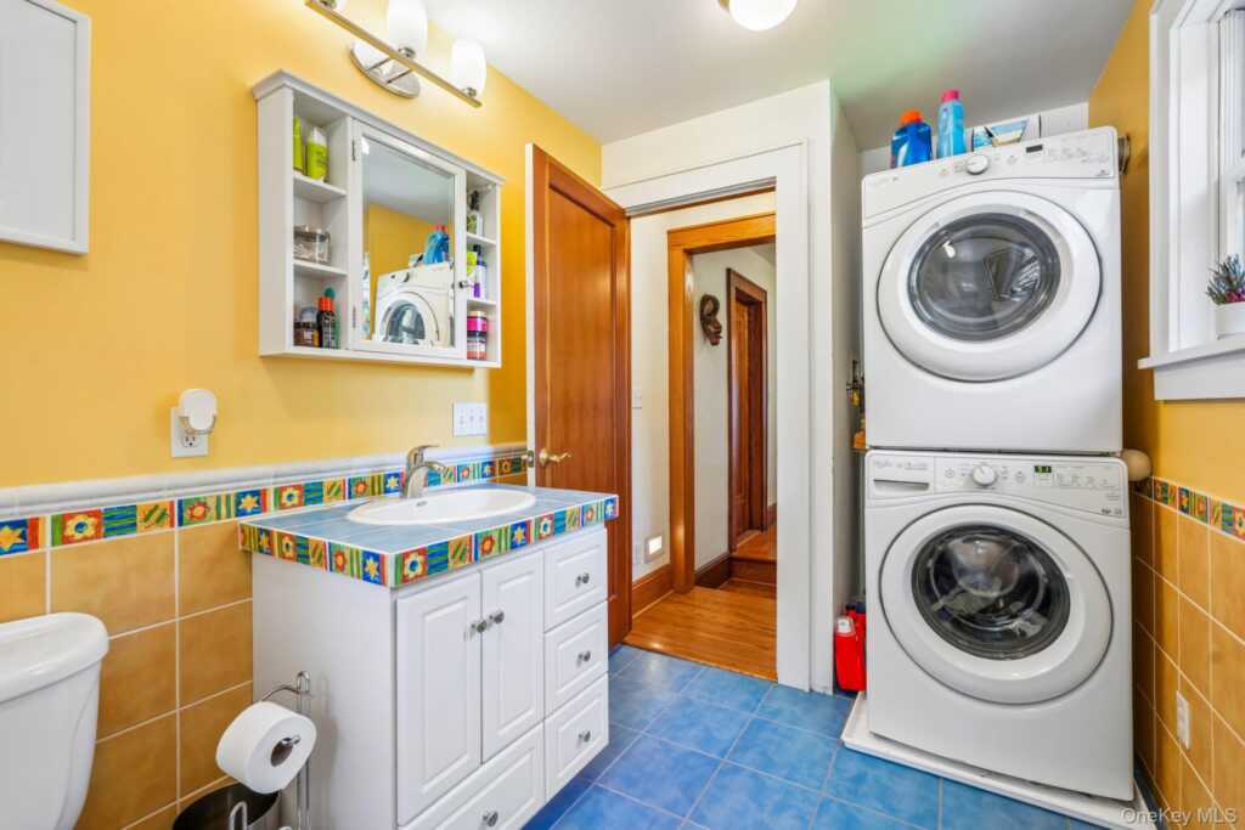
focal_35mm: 16
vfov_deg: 73.8
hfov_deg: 96.7
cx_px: 622
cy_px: 415
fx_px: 553
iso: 400
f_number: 8
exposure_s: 1/10
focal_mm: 16
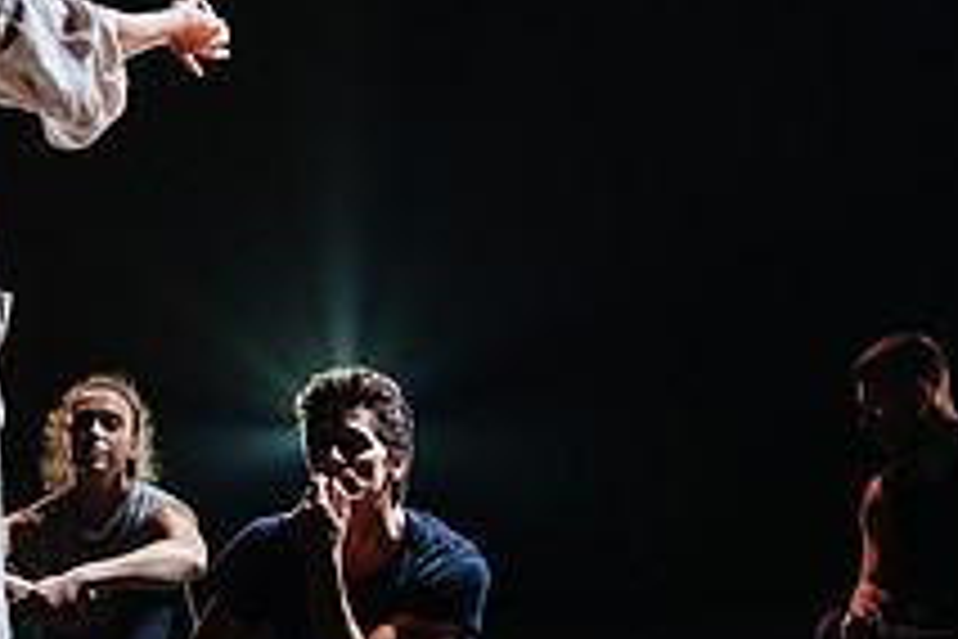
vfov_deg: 13.5
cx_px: 328
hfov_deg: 20.2
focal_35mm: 101
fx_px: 2688
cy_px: 183
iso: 1000
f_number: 4
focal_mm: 32
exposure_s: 1/200
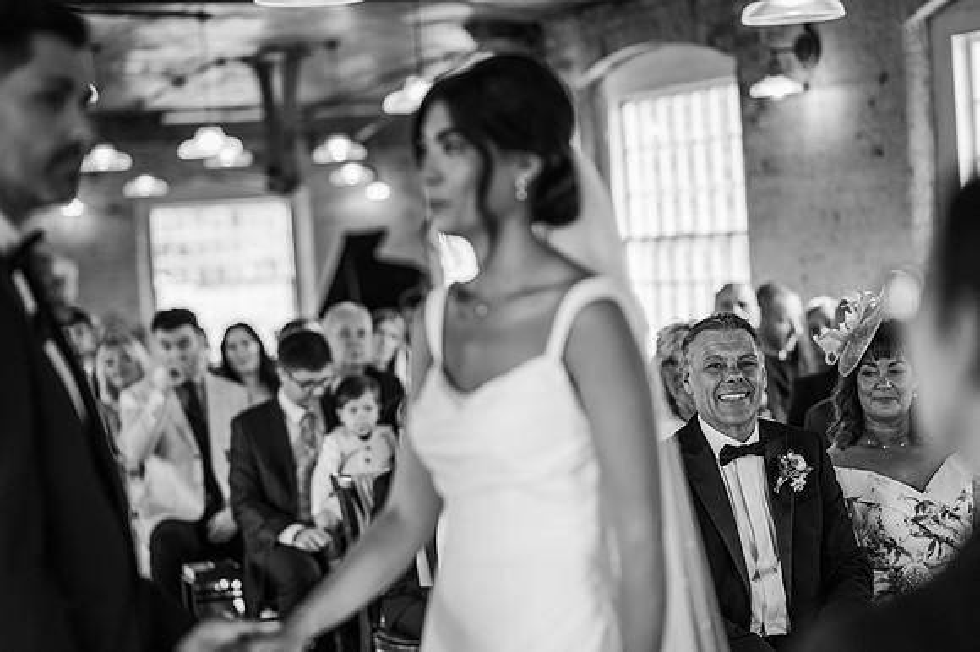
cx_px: 490
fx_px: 2312
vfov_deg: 16.1
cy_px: 326
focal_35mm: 85
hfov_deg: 23.9
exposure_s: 1/200
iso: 560
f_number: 2.2
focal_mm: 85
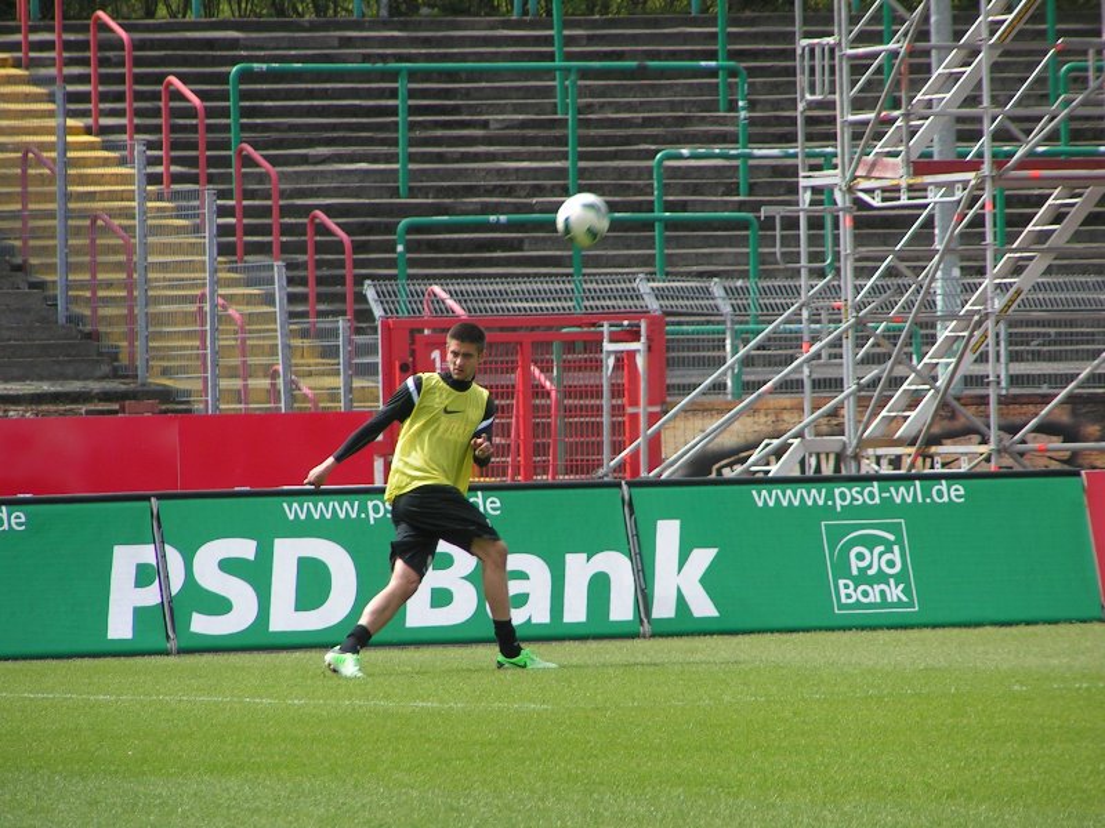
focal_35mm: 380
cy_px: 414
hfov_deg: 5.2
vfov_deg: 3.9
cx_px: 552
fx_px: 12130
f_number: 3.5
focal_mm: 58
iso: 50
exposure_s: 1/500
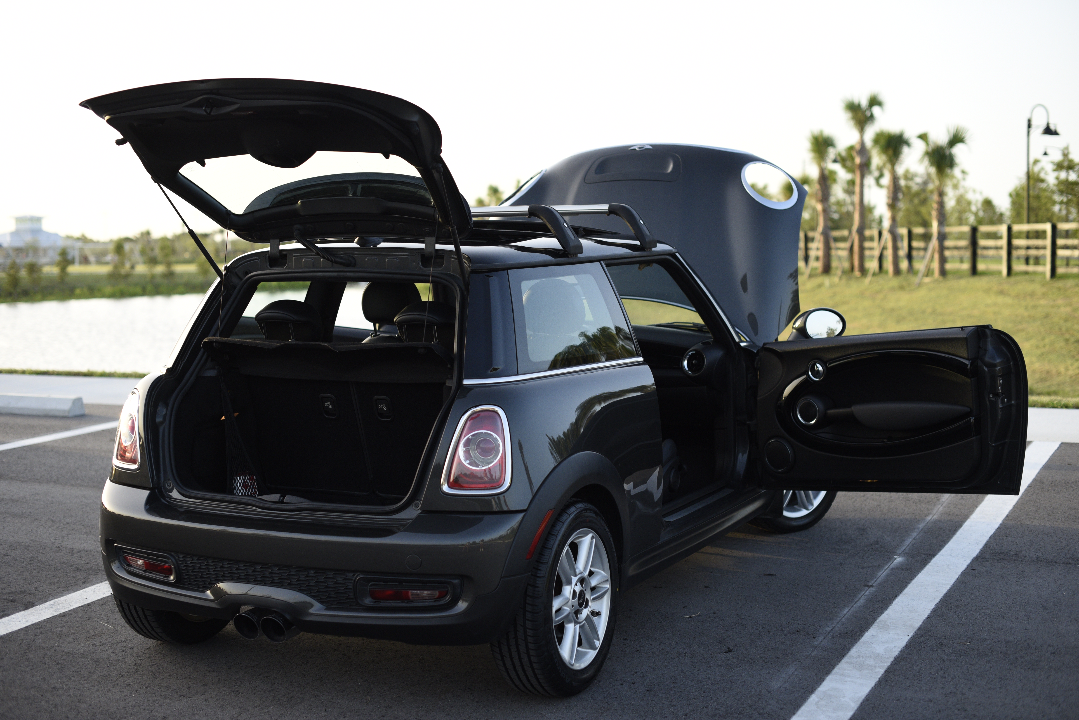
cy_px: 360
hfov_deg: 39.6
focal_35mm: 50
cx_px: 540
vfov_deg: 27.0
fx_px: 1499
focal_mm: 50
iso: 1000
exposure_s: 1/3200
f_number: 2.8
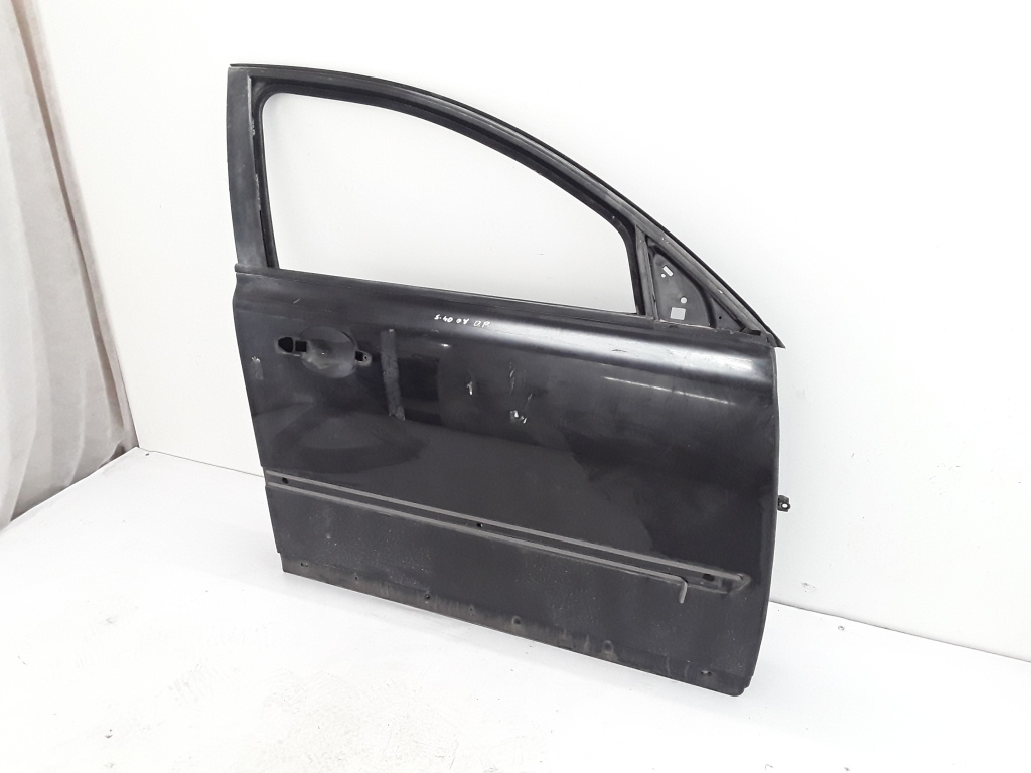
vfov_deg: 51.4
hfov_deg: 65.3
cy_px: 386
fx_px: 804
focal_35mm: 27
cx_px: 516
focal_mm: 2.91
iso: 200
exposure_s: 1/33
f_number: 1.9
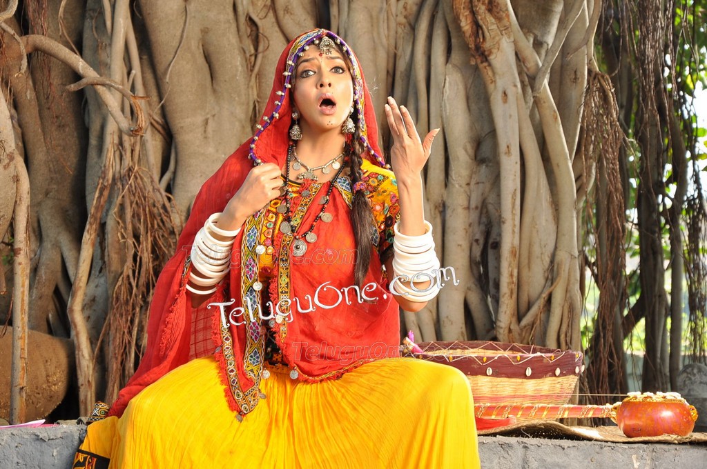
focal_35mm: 105
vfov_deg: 13.0
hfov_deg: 19.5
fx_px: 2059
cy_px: 234
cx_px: 354
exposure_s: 1/125
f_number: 5.6
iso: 320
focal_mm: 70
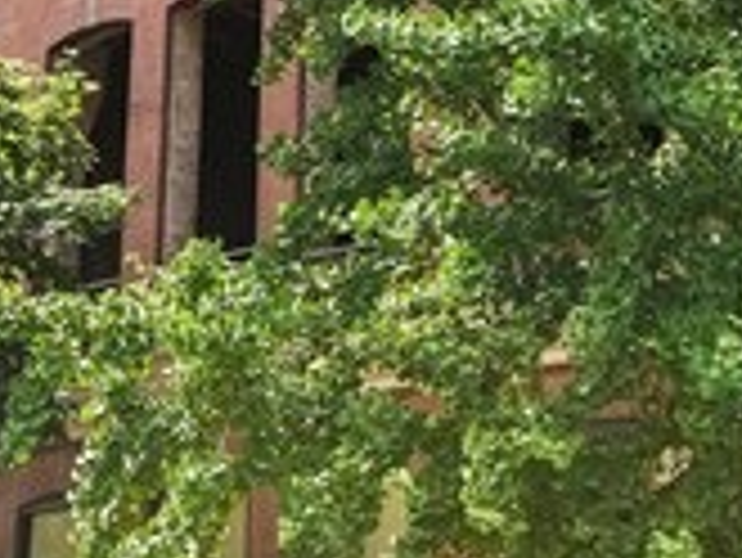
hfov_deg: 17.5
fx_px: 2402
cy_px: -205
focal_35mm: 112
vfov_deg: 12.7
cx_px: 225
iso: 200
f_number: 8
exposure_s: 1/320
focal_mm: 30
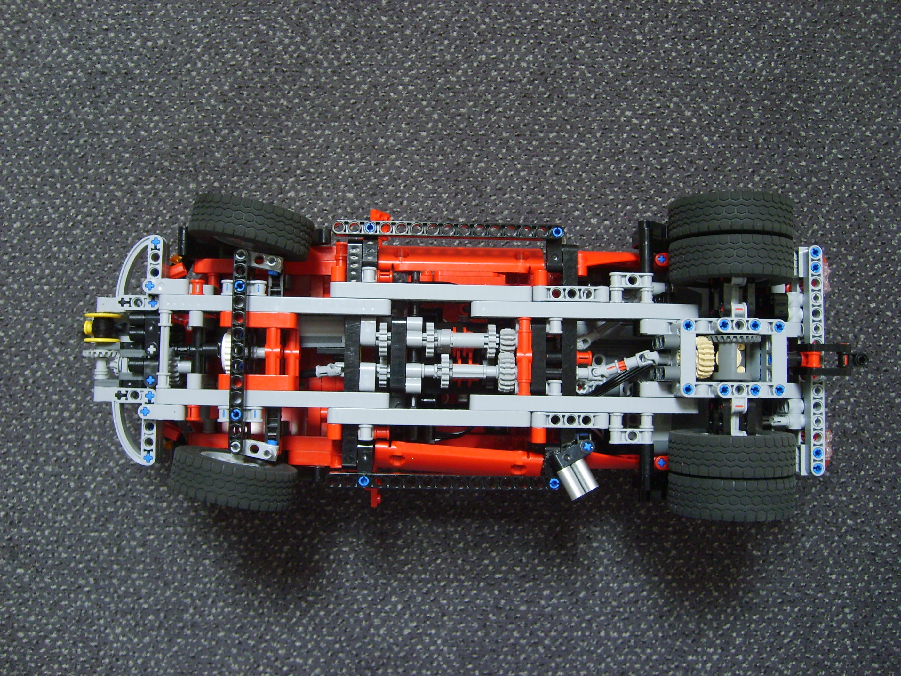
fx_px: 911
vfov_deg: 40.7
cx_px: 450
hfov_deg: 52.6
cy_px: 338
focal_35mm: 35
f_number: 2.8
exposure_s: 1/10
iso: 139
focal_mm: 5.8
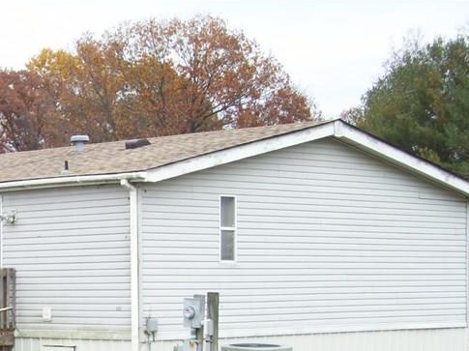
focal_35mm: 112
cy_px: 367
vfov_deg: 13.0
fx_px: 1516
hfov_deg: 17.3
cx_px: 39
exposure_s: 1/160
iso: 80
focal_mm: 8.8
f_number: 4
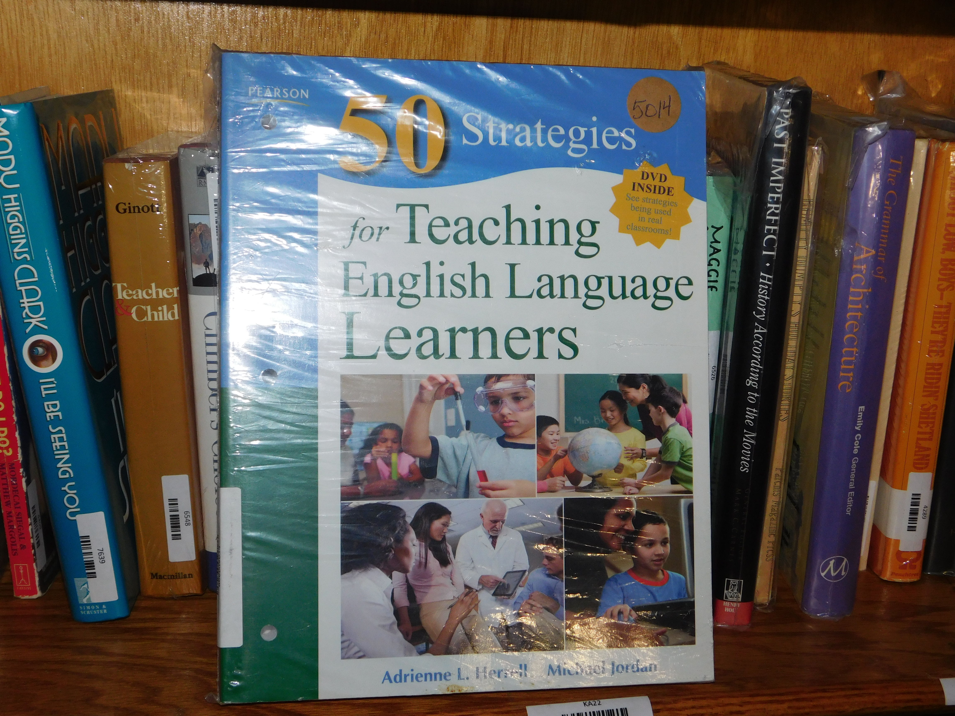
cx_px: 478
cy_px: 358
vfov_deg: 32.2
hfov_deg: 42.1
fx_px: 1241
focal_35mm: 45
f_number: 7.4
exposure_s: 1/30
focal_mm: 8
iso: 200
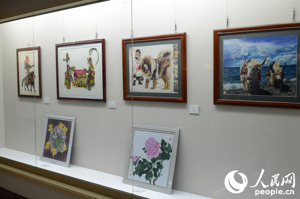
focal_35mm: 42
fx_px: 349
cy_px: 100
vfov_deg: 31.7
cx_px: 150
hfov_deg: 46.5
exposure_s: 1/80
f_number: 4.5
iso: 500
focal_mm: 28
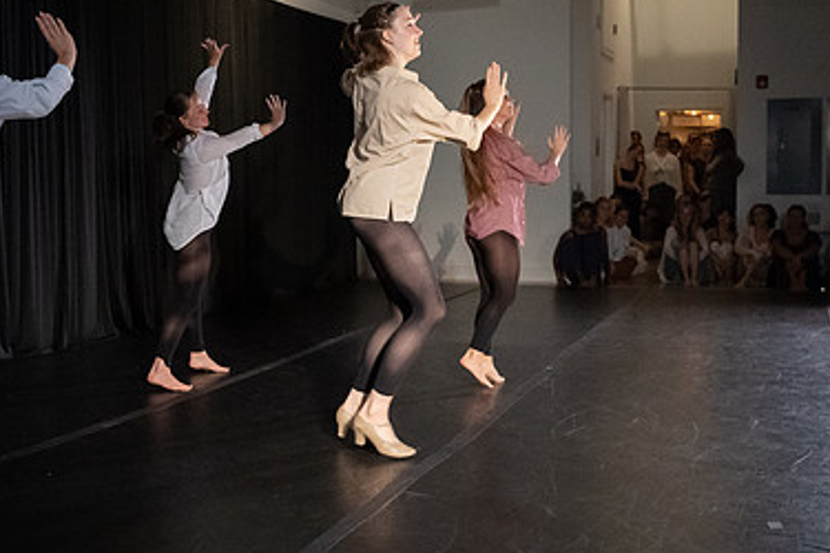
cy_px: 224
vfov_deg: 25.5
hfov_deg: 37.4
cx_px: 340
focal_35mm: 53
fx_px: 1222
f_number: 4
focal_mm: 28
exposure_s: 1/400
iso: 6400
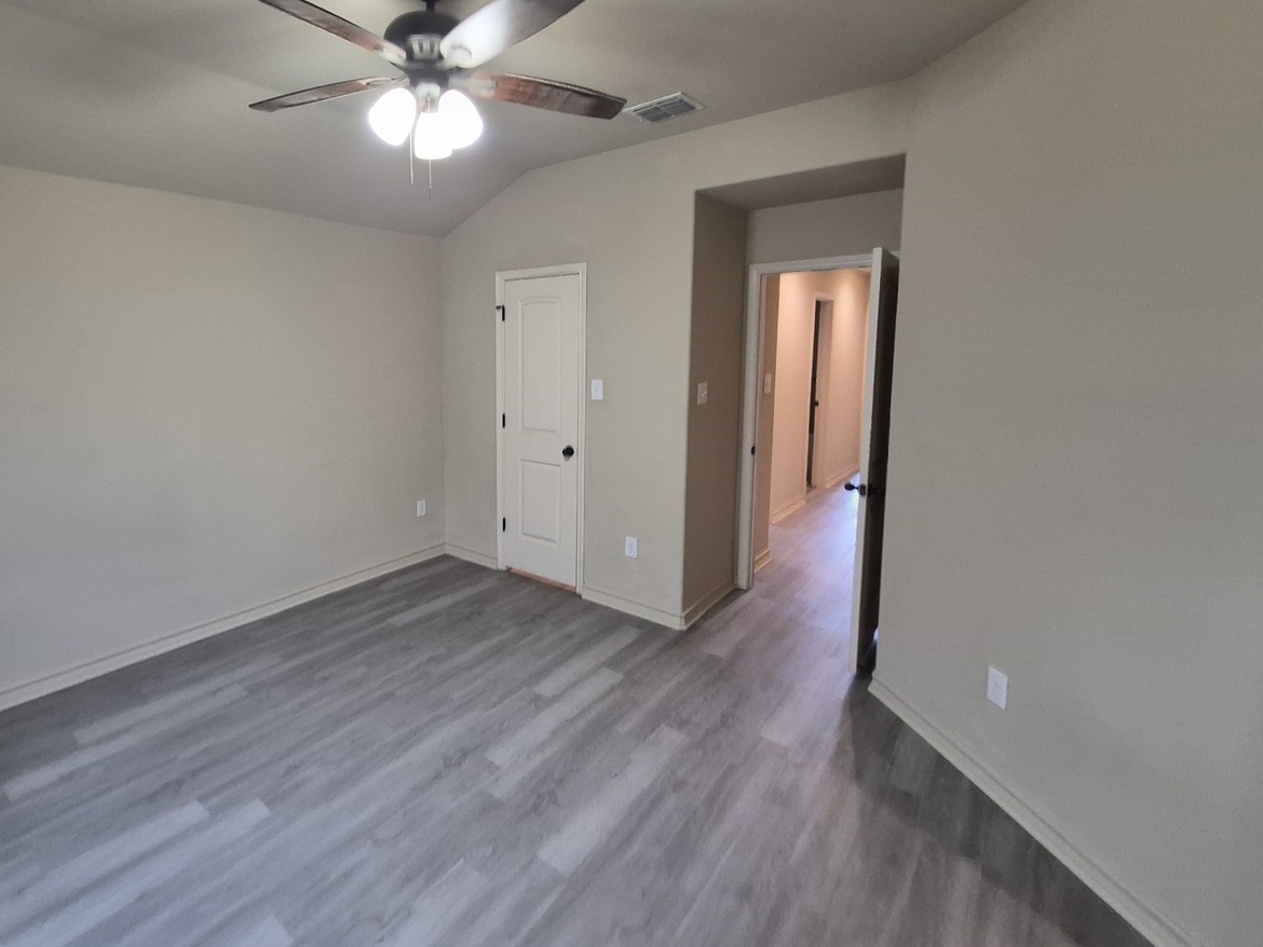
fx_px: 584
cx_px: 487
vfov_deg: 77.6
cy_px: 400
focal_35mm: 16
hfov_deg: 92.9
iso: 500
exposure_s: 1/60
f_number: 2.2
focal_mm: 1.74
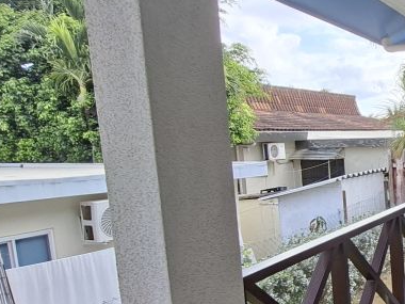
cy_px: 205
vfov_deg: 34.8
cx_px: 473
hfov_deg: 36.5
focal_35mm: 41
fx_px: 480
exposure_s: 1/168
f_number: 2.2
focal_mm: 1.74
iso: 40
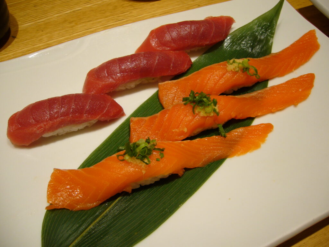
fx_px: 333
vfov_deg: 40.7
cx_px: 164
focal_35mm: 35
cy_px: 124
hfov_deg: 52.6
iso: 80
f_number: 2.8
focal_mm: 5.8
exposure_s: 1/60
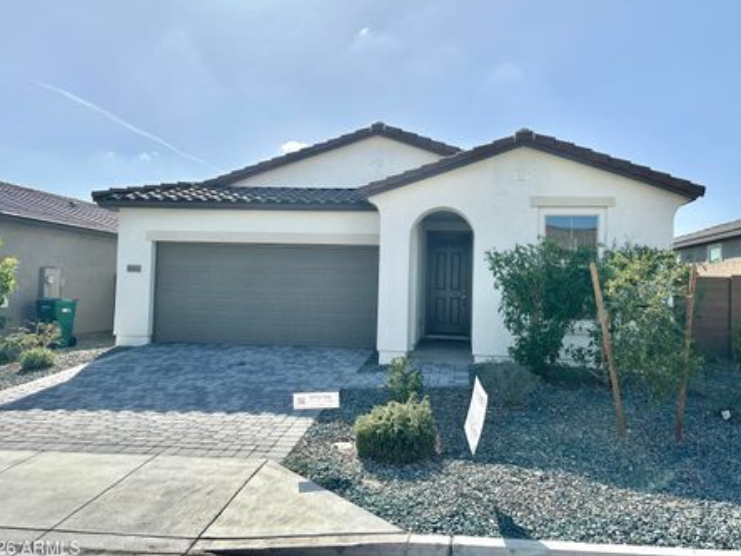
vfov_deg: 51.3
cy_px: 263
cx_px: 392
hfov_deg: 65.3
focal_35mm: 27
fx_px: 578
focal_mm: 6.86
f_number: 1.78
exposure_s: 1/8197
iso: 80
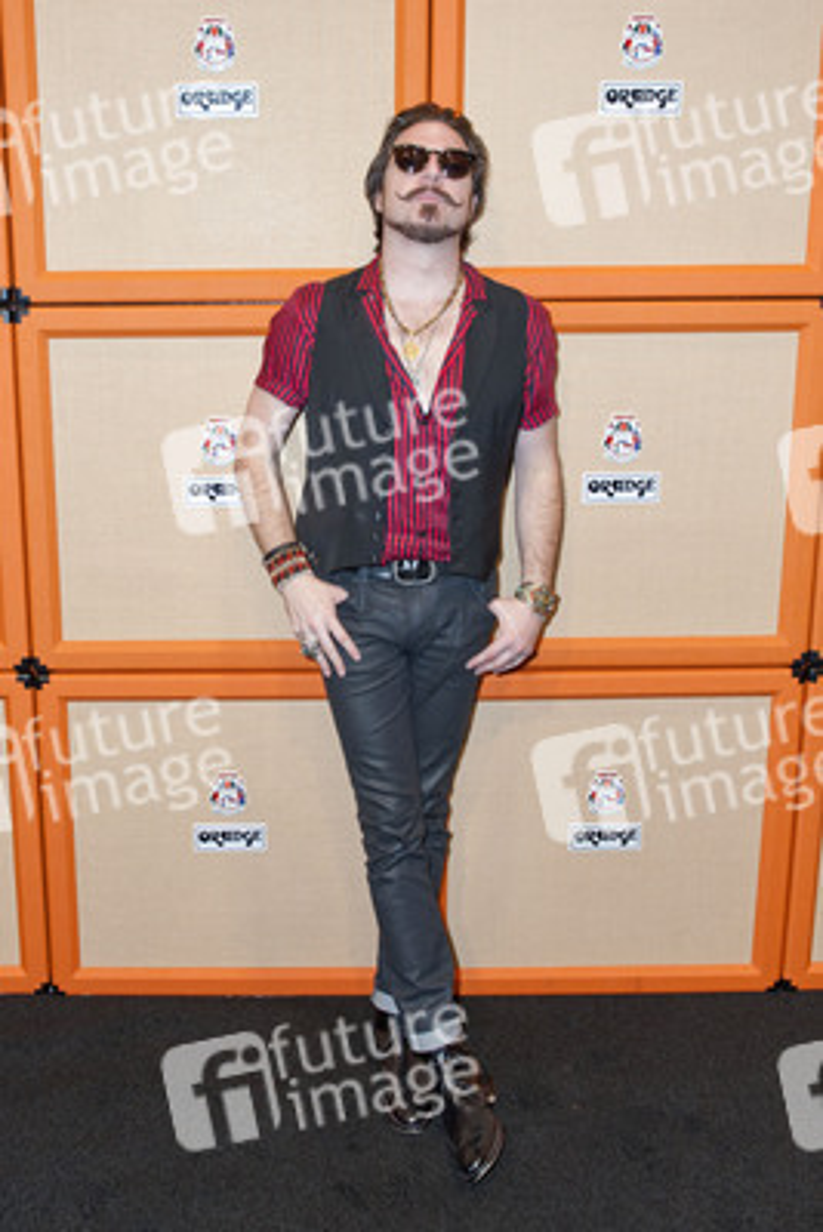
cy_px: 616
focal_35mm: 28
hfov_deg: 46.4
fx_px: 959
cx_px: 412
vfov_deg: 65.5
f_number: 5
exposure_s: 1/320
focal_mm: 28
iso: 500
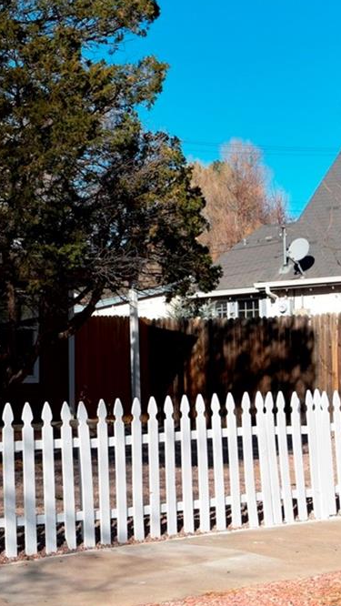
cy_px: 301
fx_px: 1413
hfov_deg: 12.9
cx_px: -195
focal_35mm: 88
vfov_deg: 24.2
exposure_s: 1/320
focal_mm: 35
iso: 100
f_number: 8
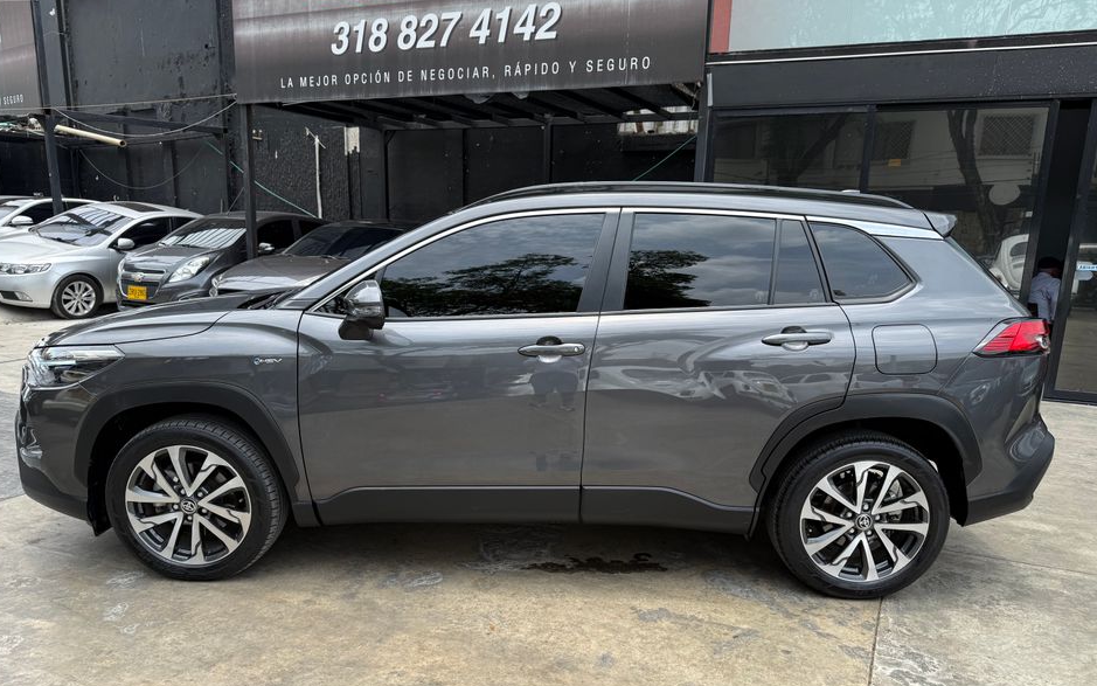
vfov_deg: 47.3
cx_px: 546
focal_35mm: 26
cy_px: 411
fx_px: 777
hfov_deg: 70.4
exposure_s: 1/1770
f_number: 1.78
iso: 80
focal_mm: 6.76
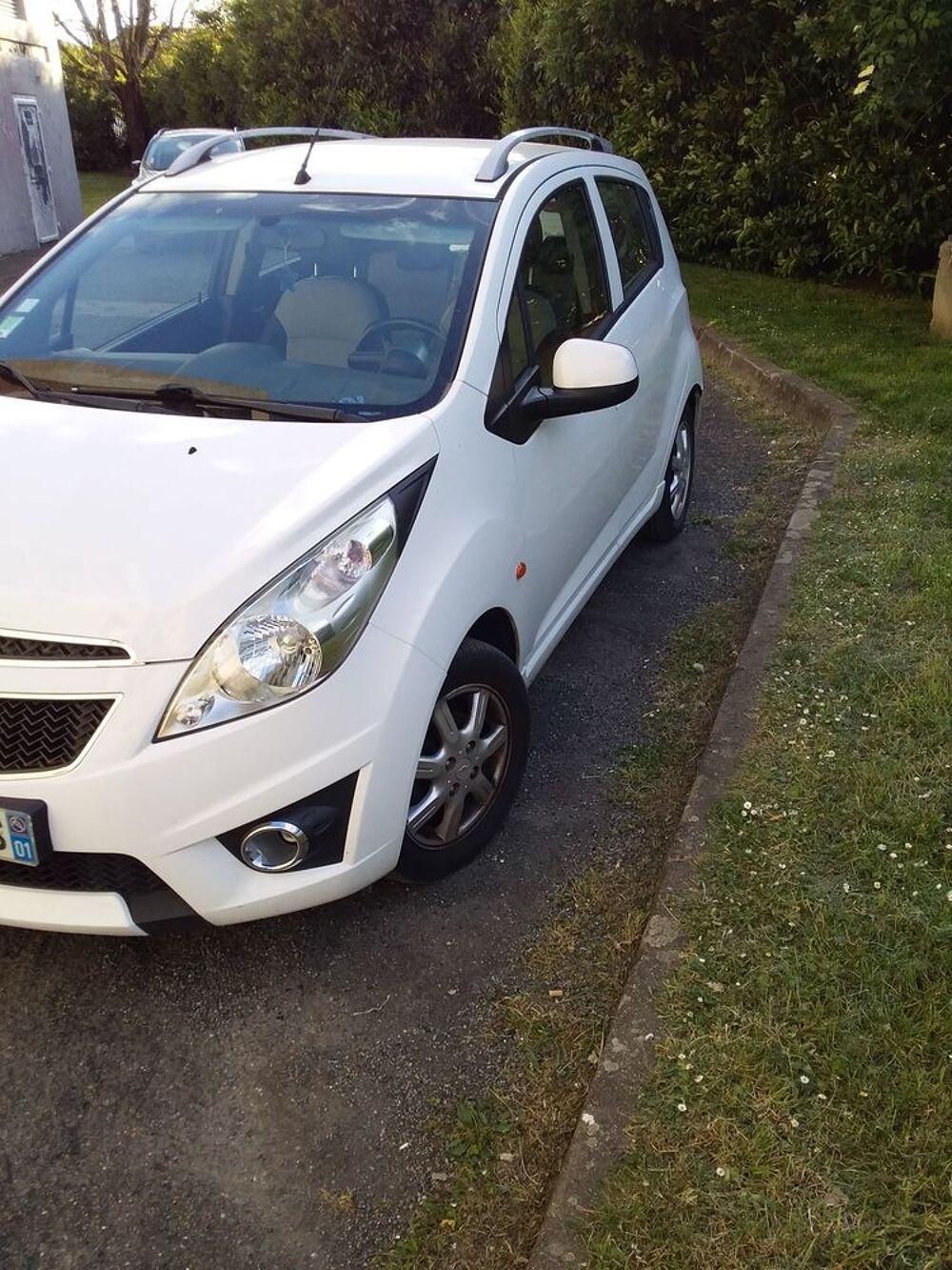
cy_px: 635
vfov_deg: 58.3
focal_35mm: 31
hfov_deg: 45.4
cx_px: 476
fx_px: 1137
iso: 40
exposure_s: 1/231
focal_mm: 3.3
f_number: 2.2
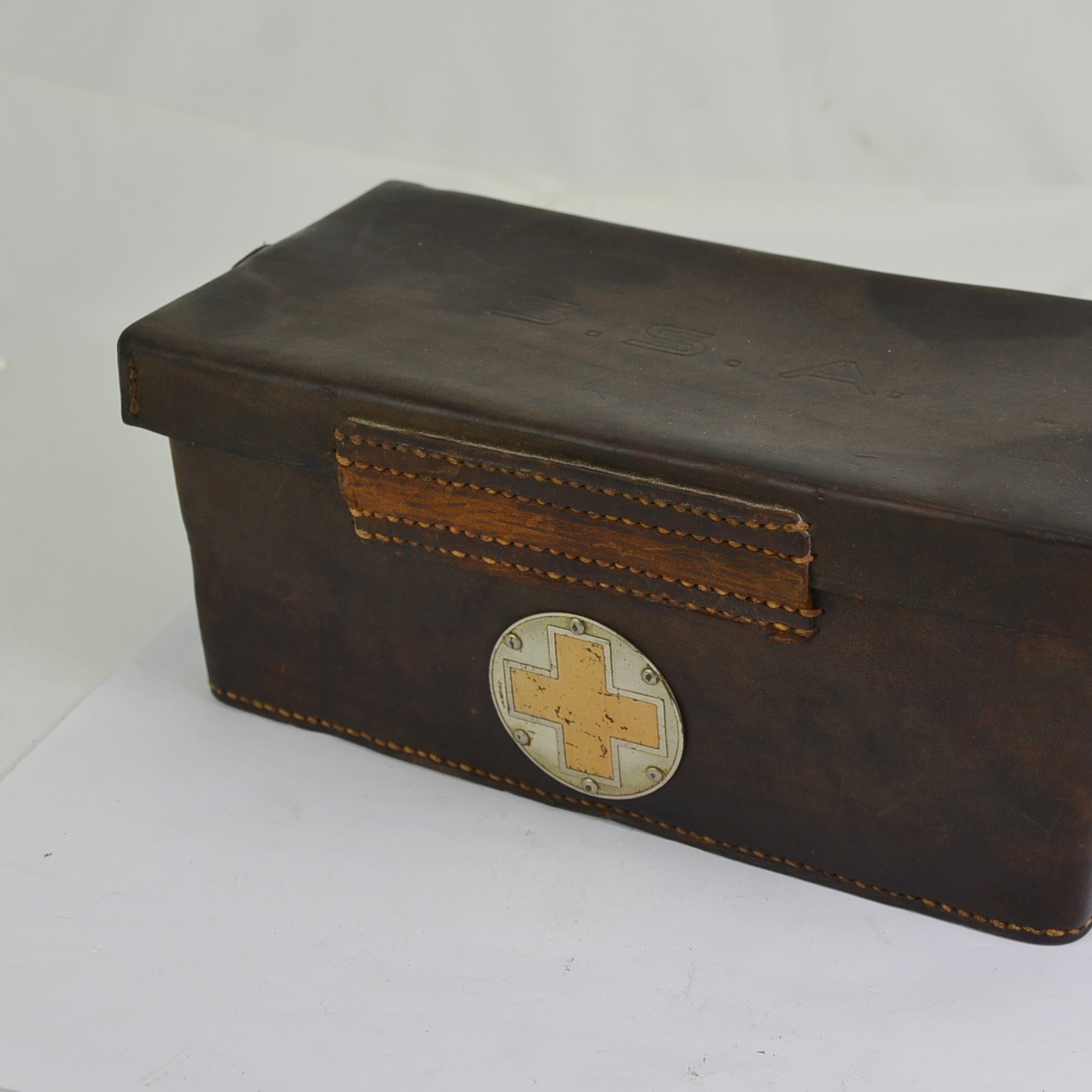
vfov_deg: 36.1
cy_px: 546
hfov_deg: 35.8
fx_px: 1677
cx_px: 703
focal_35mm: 47
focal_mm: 24
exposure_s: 1/125
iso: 200
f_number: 5.6
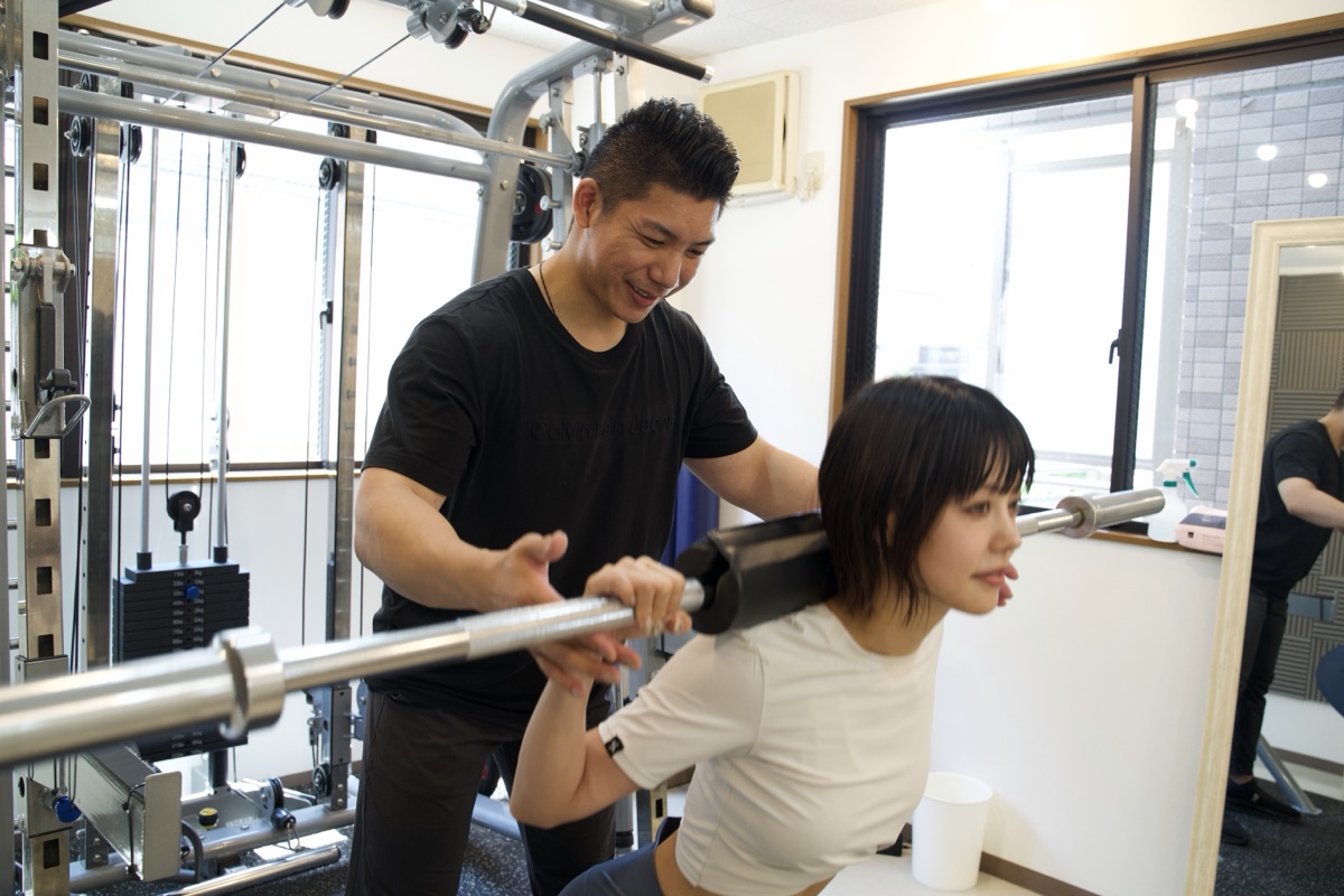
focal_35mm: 28
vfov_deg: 46.4
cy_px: 448
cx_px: 672
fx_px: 1045
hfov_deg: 65.5
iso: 800
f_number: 4.5
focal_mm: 28
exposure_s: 1/60
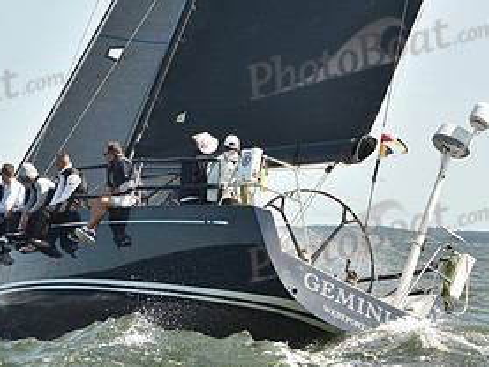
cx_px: 157
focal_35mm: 141
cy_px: 170
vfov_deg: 10.5
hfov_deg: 14.0
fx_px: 1993
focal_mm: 70
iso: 250
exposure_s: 1/800
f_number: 6.3
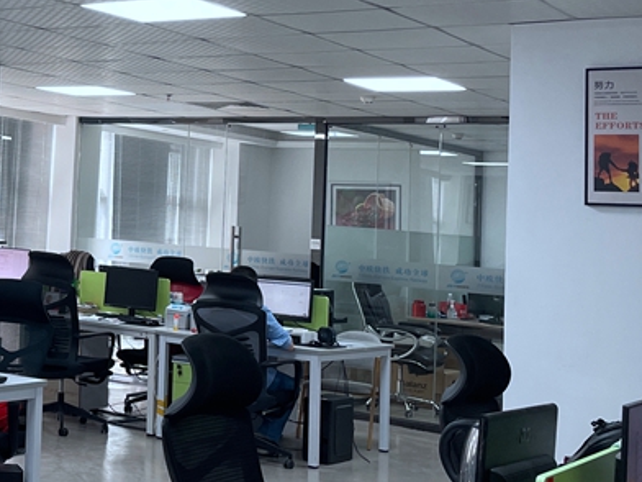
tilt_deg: +4.7
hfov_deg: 25.8
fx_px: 1261
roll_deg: -3.5
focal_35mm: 68
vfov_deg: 21.5
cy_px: 131
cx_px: -108
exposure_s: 1/100
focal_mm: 4.2
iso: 80
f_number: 1.6
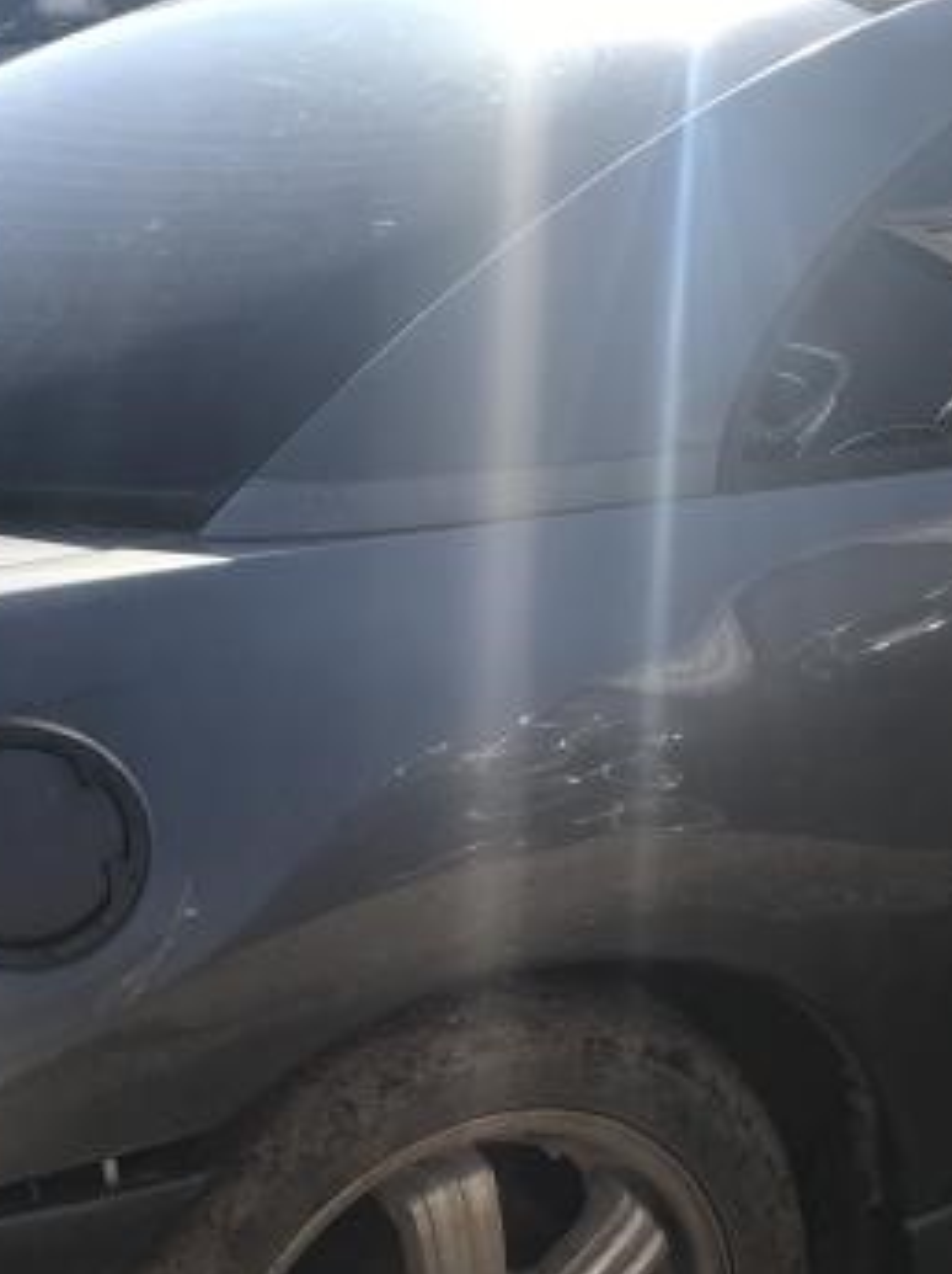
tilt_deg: -23.4
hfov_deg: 22.5
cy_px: 979
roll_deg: -1.6
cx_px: 476
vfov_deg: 29.3
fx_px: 2388
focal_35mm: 65
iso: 20
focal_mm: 3.99
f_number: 1.8
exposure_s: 1/1350
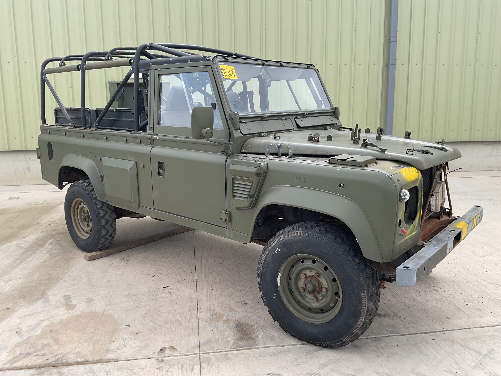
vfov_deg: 48.2
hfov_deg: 61.7
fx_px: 420
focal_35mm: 29
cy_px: 188
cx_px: 250
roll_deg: +1.2
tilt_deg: -9.4
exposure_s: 1/412
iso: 16
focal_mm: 3
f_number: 1.8
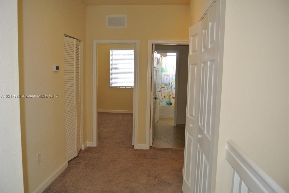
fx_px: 217
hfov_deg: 67.3
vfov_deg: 48.0
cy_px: 96
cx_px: 144
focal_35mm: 27
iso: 280
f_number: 3.5
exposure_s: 1/60
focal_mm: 10
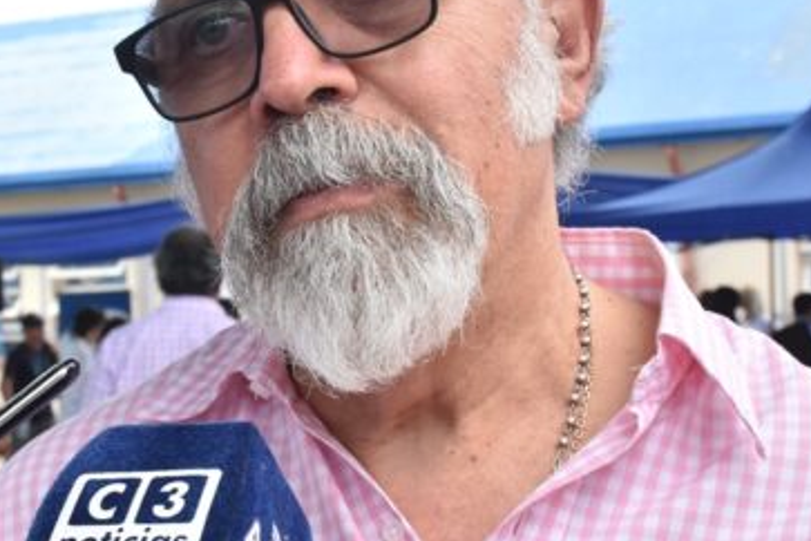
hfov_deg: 21.8
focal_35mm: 93
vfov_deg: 14.7
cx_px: 284
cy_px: 244
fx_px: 2095
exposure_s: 1/400
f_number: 10
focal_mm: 30
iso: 1000
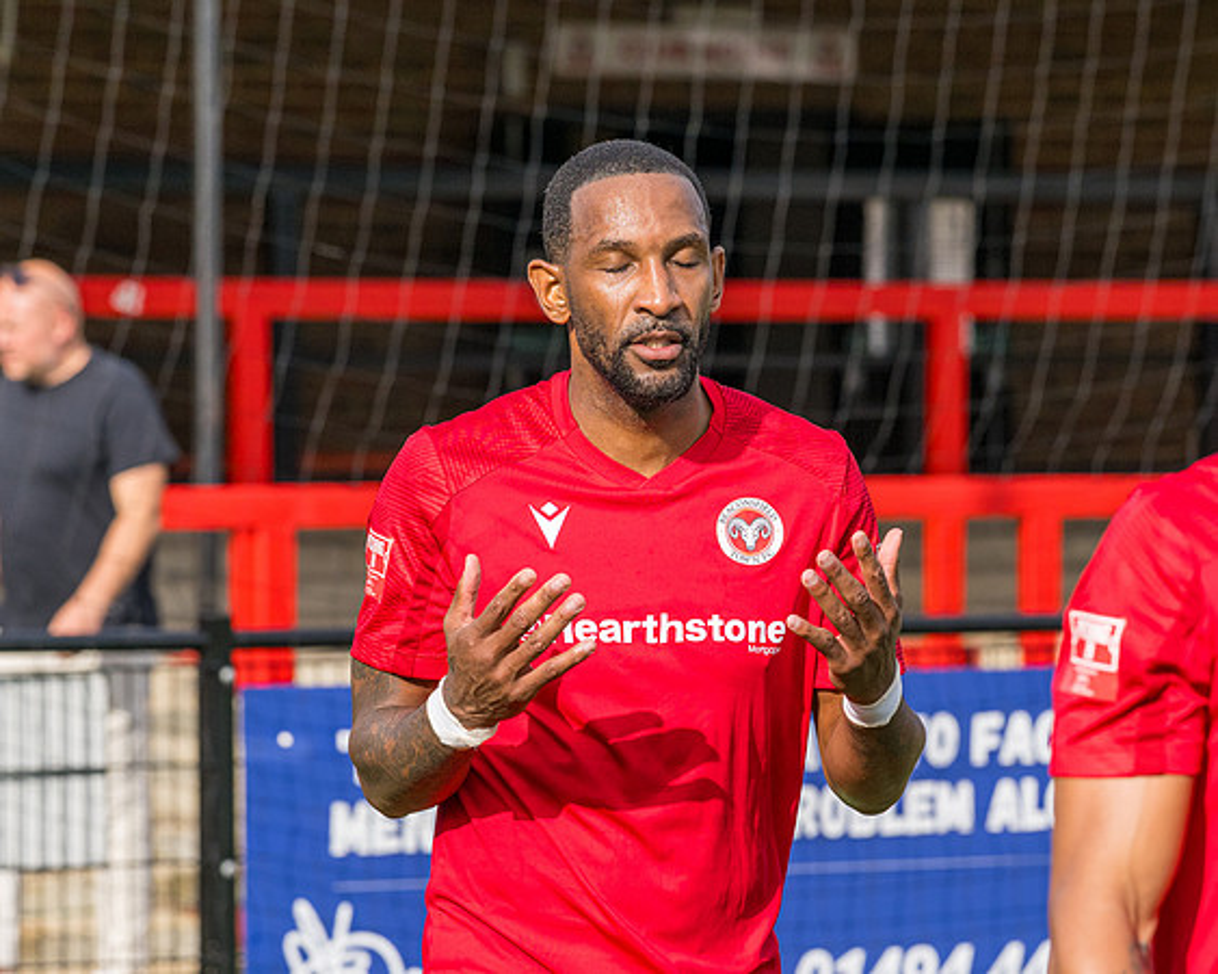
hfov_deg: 8.0
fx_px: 8663
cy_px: 652
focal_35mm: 240
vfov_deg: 6.4
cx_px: 699
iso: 400
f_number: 5
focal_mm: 135
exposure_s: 1/2500
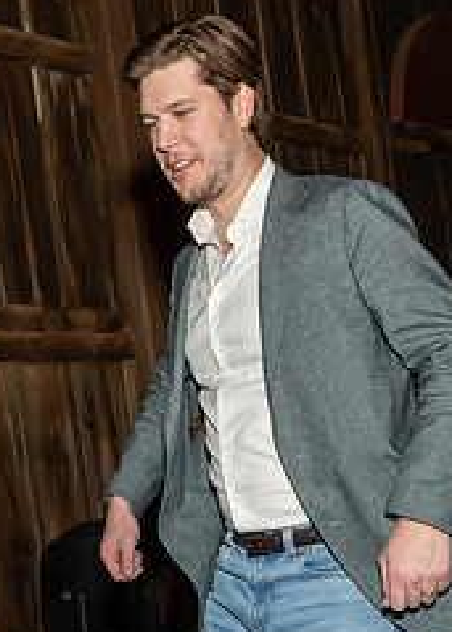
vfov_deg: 27.8
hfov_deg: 20.7
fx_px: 1239
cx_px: 254
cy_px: 542
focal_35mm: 69
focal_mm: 17
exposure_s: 1/250
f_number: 8
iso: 640
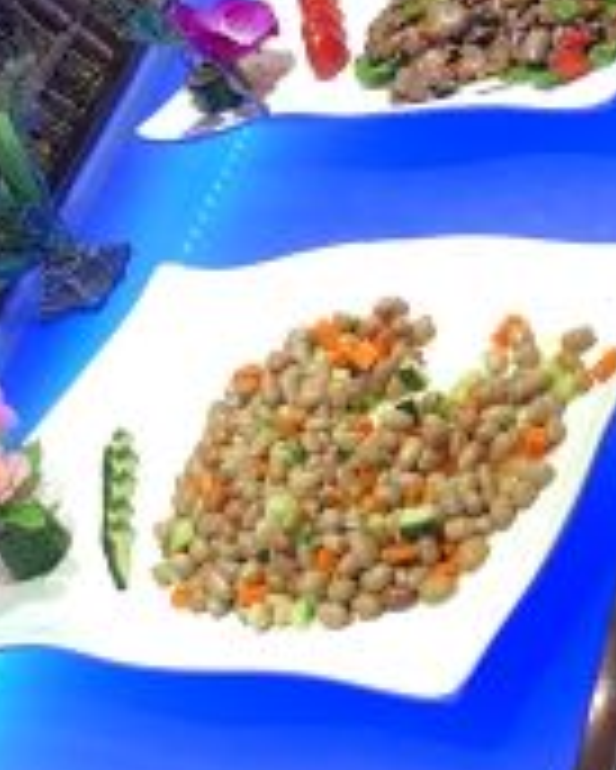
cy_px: 108
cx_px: 429
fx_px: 2550
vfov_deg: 17.0
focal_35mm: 112
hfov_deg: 13.7
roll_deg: +33.7
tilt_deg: -25.0
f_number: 1.8
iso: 32
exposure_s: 1/25
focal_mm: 4
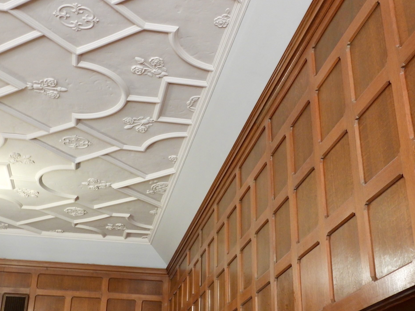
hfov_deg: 38.2
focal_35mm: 50
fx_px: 599
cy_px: 152
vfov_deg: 29.1
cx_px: 204
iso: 400
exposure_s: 1/20
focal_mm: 8.4
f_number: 3.2
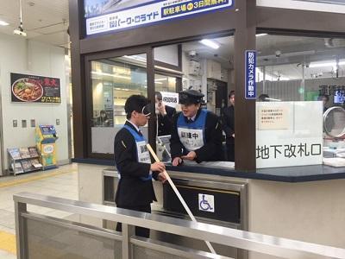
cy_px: 130
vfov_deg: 48.2
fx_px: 289
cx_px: 172
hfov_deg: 61.7
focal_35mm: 29
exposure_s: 1/30
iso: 40
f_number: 2.2
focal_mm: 4.2
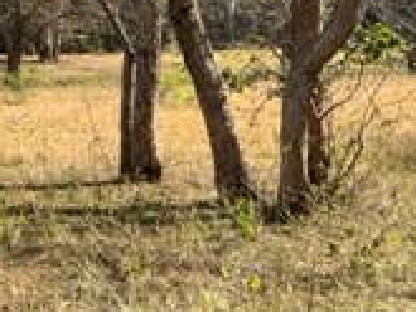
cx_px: -245
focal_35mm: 101
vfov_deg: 14.3
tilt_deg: -0.5
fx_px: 1215
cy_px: -38
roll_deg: -1.4
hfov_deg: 17.2
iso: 50
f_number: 1.5
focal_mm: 5.7
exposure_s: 1/1511
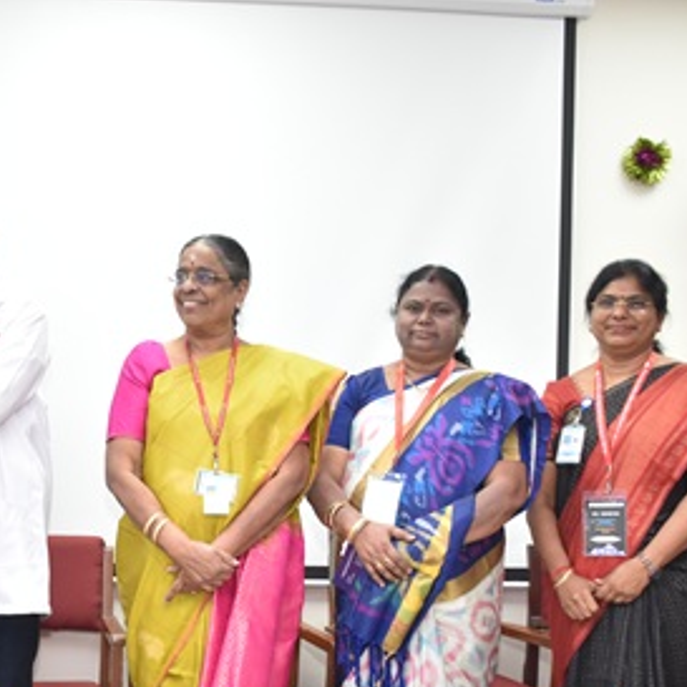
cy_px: 501
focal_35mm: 56
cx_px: 138
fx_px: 1257
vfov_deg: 30.1
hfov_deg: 29.9
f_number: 3.5
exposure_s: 1/125
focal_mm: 20
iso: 1000
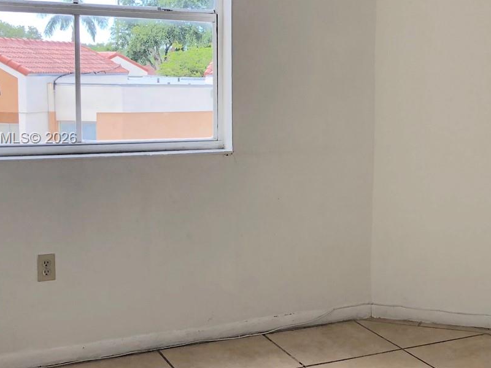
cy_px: 139
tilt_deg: -4.4
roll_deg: -0.9
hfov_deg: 33.6
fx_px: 794
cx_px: 376
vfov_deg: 26.0
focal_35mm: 56
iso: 20
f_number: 1.8
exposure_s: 1/203
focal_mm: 4
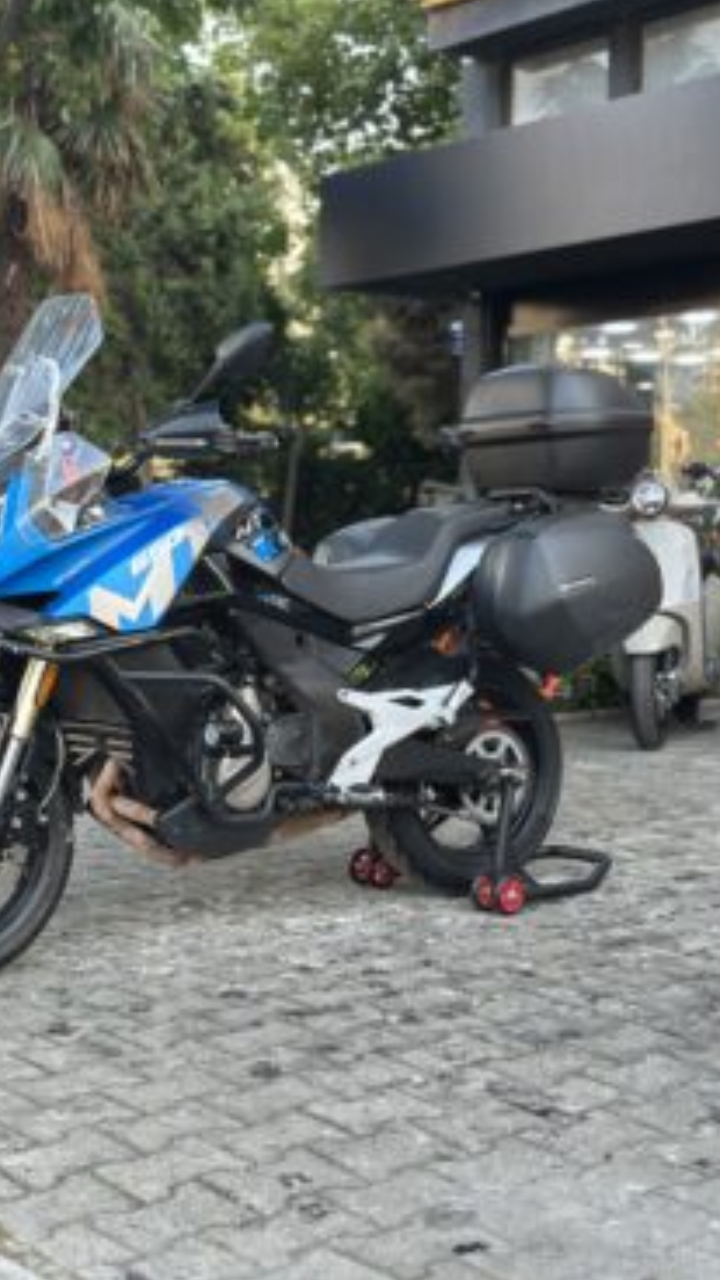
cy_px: 635
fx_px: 1799
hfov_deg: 22.5
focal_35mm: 53
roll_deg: +0.5
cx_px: 243
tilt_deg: -2.4
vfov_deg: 39.2
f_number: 1.78
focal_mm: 6.86
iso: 125
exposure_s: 1/111
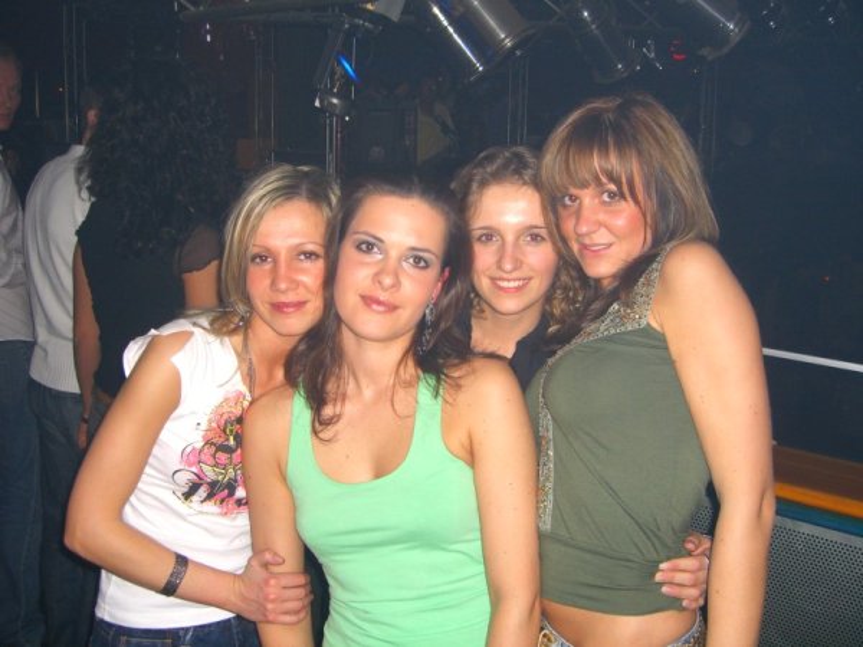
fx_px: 947
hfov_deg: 49.0
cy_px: 324
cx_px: 432
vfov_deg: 37.7
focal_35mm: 38
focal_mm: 7.9
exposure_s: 1/60
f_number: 2.8
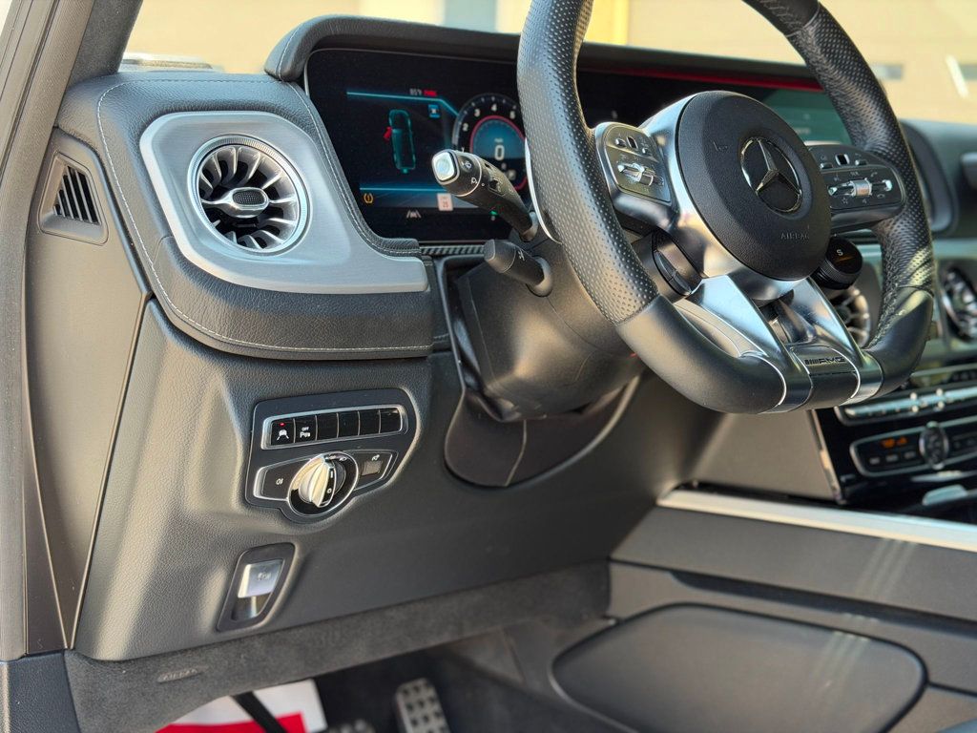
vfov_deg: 30.3
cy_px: 366
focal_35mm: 48
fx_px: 1355
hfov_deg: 39.7
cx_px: 488
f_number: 1.78
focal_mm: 6.76
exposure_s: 1/178
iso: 80
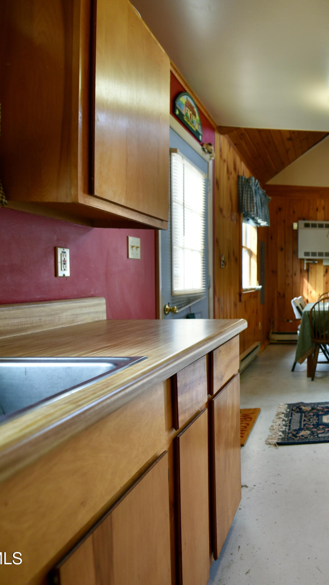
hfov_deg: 40.1
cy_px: 292
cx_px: 374
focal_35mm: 22
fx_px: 341
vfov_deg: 81.2
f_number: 2.8
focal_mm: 14
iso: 800
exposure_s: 1/200
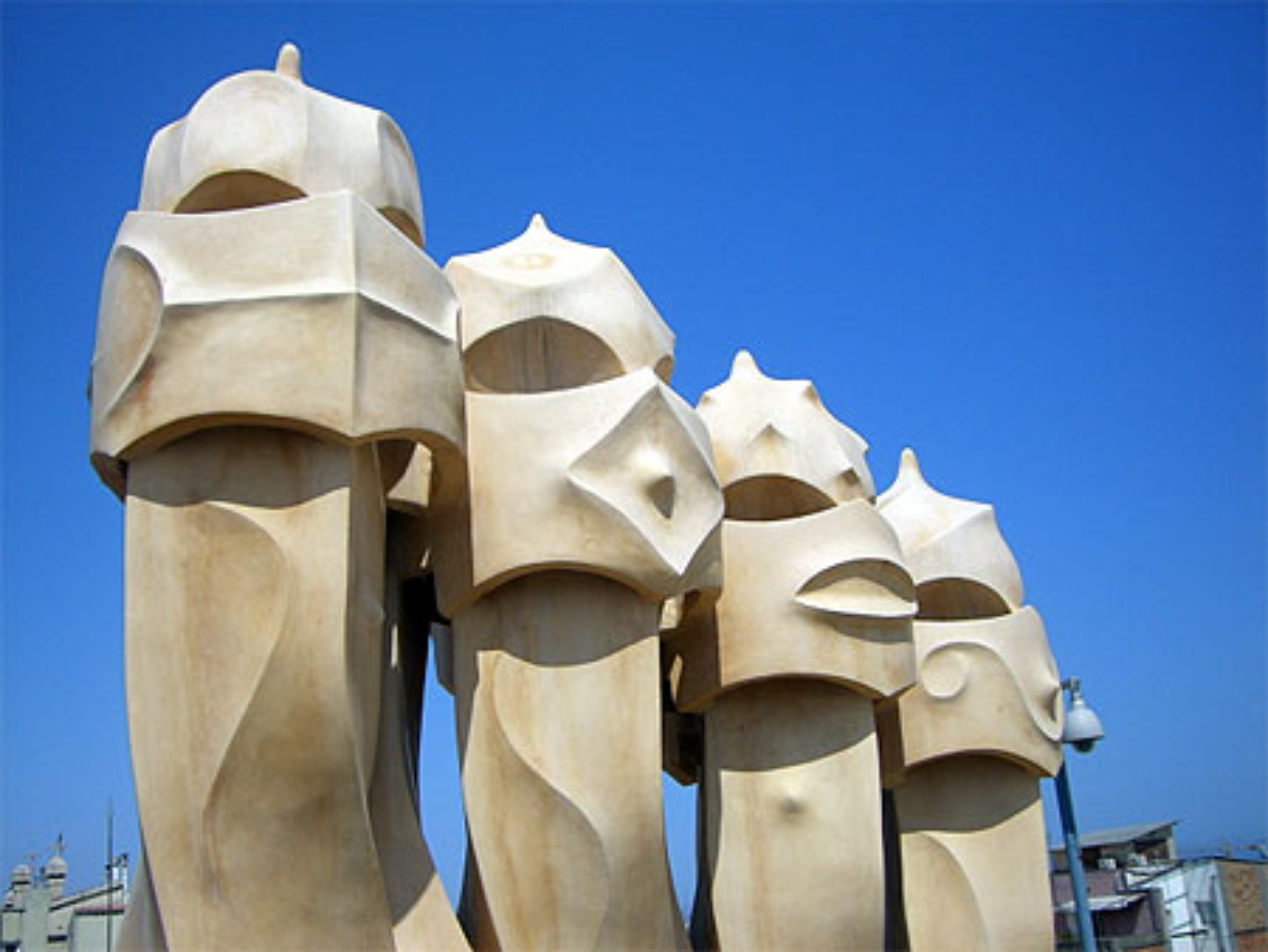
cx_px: 634
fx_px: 1393
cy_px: 476
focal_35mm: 38
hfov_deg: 49.0
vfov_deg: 37.8
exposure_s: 1/1600
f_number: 4.3
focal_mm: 6.2
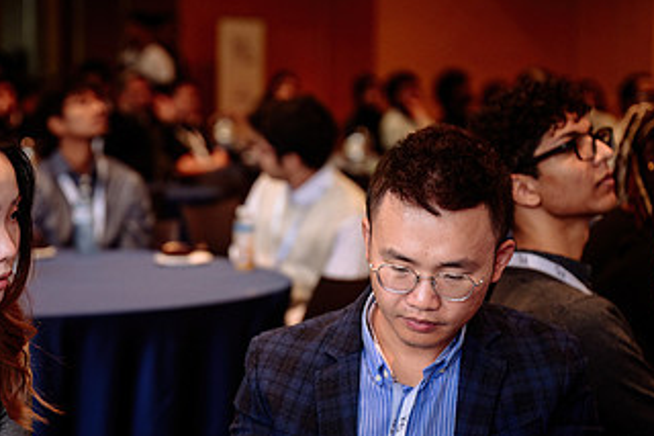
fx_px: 2306
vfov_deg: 10.8
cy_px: 322
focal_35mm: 127
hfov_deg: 16.1
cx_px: 227
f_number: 2.8
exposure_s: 1/250
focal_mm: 70
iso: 640
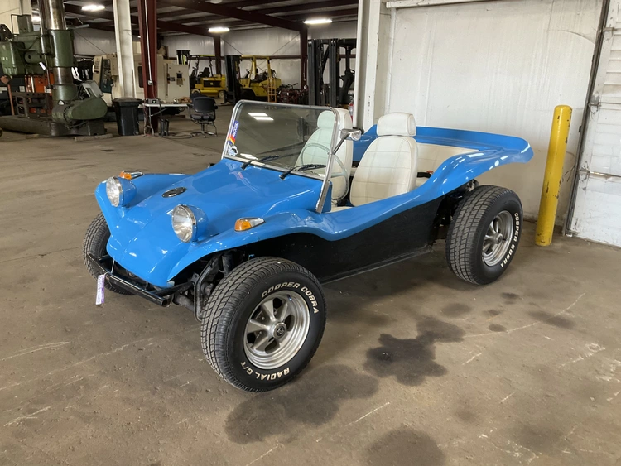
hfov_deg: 61.6
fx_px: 520
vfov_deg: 48.3
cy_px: 233
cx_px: 310
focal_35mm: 29
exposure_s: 1/60
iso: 80
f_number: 1.8
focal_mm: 3
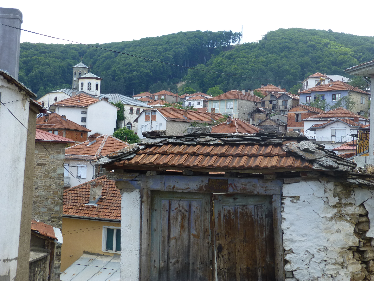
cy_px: 140
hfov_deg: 35.5
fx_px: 583
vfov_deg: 27.0
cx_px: 187
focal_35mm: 54
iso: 100
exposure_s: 1/200
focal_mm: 9.7
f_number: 4.6
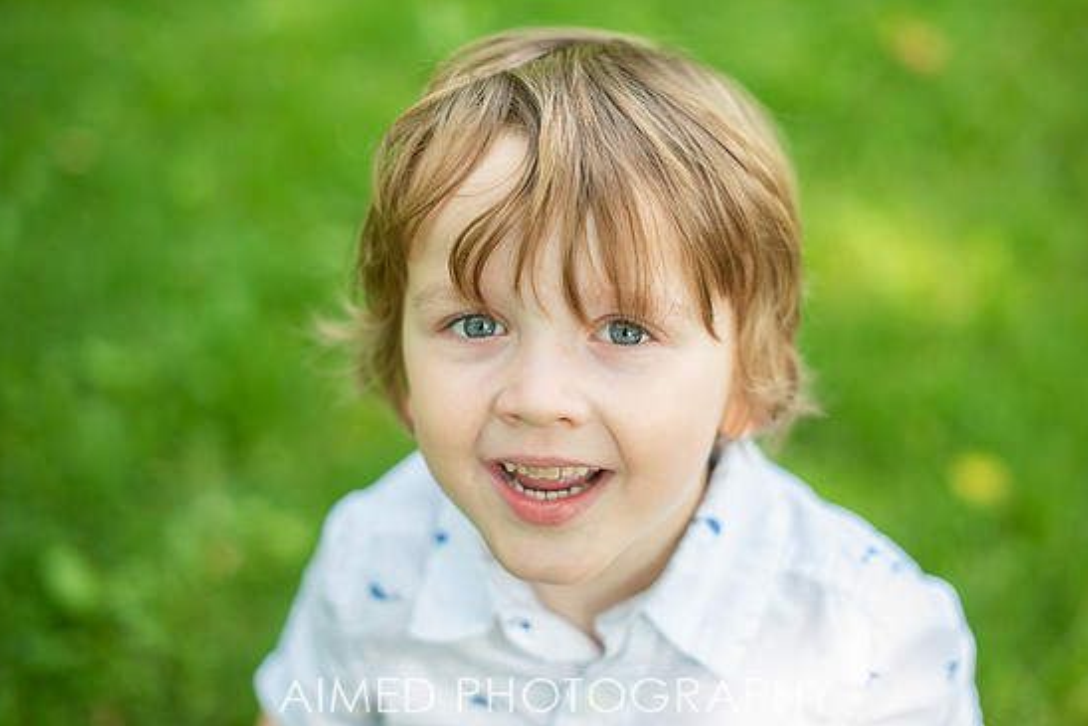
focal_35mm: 53
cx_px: 559
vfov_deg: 25.5
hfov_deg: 37.5
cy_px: 349
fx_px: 1602
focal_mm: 50
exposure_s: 1/640
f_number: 2.2
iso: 200
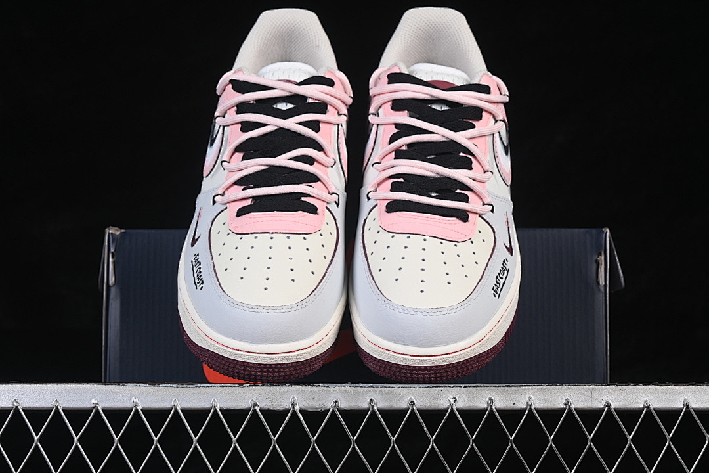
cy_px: 236
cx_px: 354
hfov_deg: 27.0
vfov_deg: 18.2
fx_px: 1477
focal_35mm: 75
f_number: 8
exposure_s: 1/80
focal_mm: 50
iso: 160
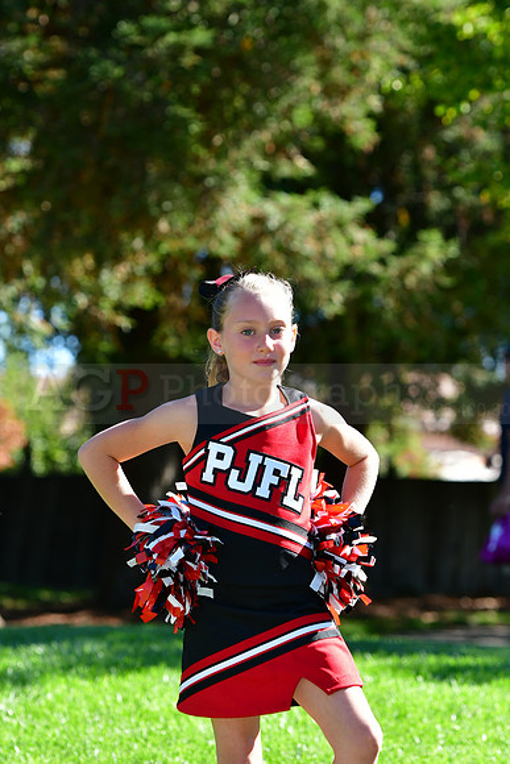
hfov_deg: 7.9
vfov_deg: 11.8
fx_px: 3695
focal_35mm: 174
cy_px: 382
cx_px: 255
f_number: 4.5
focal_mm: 116
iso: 400
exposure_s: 1/800
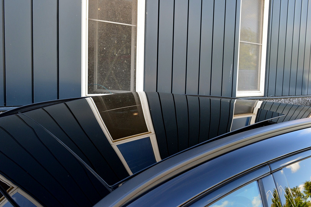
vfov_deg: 41.6
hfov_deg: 59.5
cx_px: 156
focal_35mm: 32
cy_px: 104
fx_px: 272
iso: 400
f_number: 8
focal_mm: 21
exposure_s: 1/60
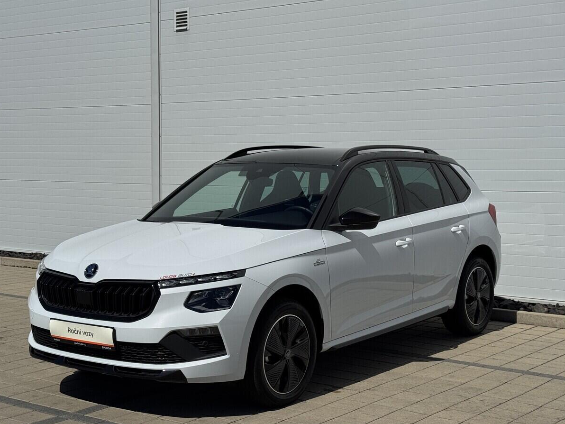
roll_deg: -0.8
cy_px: 245
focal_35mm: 58
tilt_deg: -4.5
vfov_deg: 25.2
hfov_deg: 33.2
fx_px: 947
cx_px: 267
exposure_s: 1/15385
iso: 64
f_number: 1.78
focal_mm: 6.76
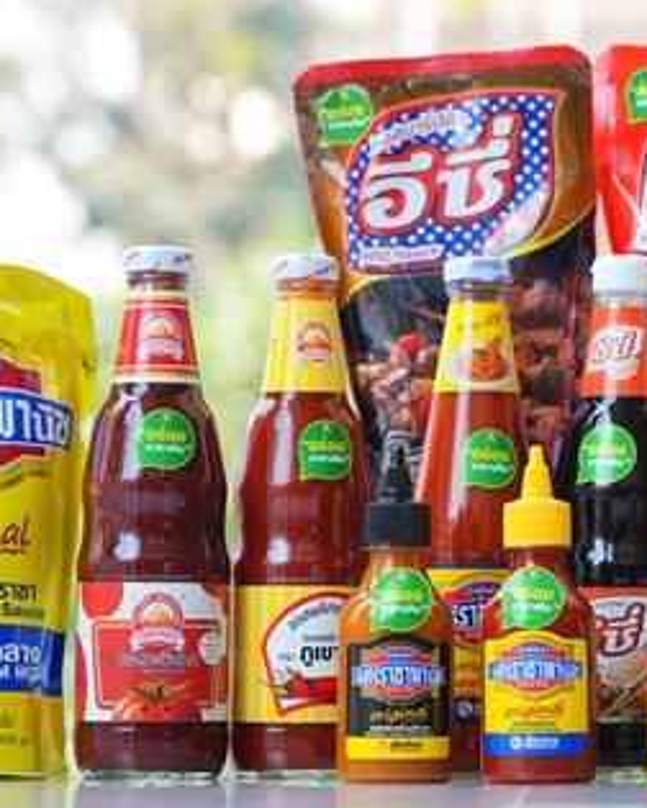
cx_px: 591
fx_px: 3495
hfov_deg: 10.5
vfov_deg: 13.2
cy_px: 382
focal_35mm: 146
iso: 400
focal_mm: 70
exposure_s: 1/250
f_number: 3.5
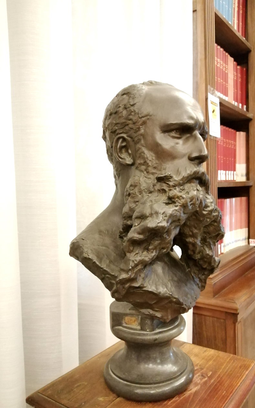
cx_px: 155
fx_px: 311
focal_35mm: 28
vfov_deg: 66.5
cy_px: 207
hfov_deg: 44.3
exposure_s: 1/12.5
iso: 1250
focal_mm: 3.46
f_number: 1.8
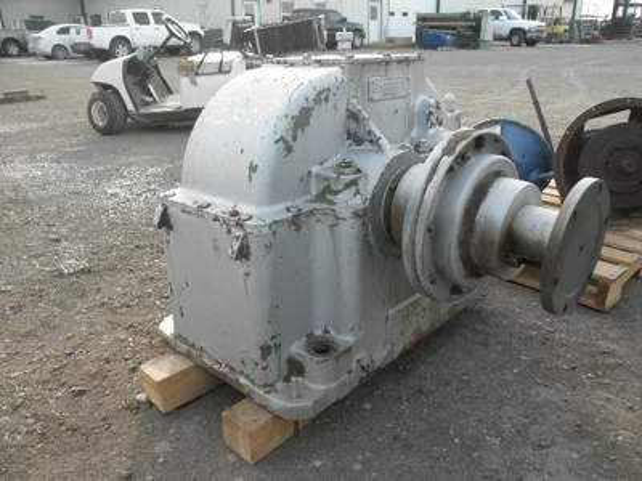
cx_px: 321
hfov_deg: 63.4
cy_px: 240
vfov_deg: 49.7
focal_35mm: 28
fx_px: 519
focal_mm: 5
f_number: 3
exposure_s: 1/125
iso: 64
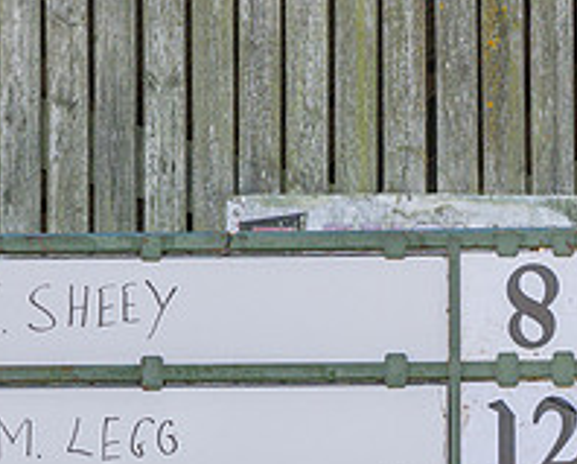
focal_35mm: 828
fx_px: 14161
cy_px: 592
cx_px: -139
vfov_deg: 1.9
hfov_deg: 2.3
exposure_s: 1/400
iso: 400
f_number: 5
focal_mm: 150
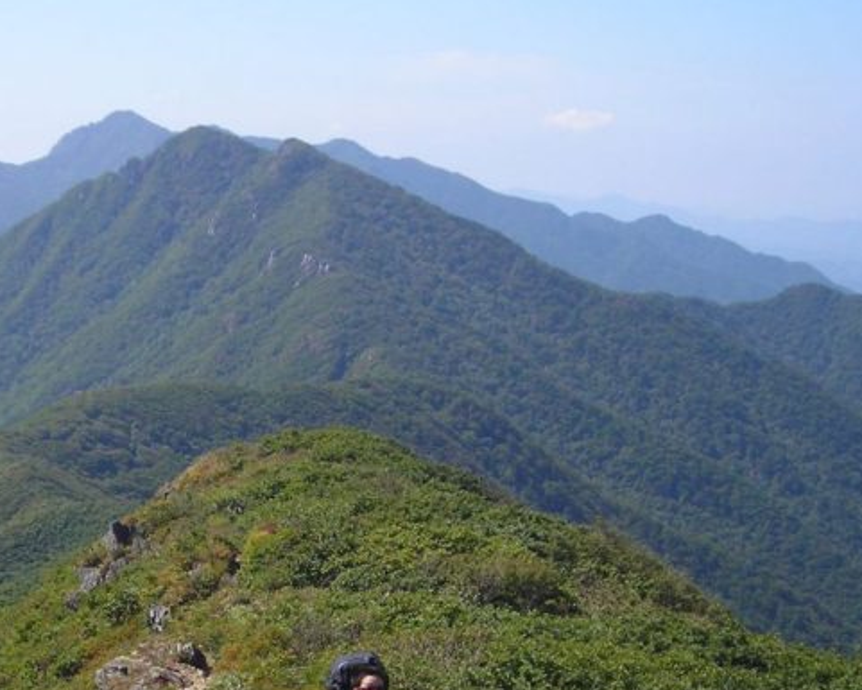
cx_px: 244
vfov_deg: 19.1
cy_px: 591
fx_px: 2016
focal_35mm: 79
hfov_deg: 23.9
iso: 50
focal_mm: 6.3
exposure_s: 1/150
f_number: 6.4
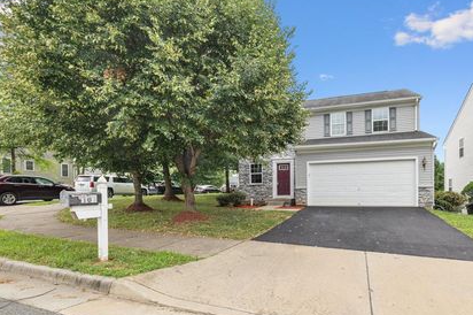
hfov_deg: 92.1
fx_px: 223
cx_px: 285
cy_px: 181
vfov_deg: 69.9
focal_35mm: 17
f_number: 10
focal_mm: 14
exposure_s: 1/30
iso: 320
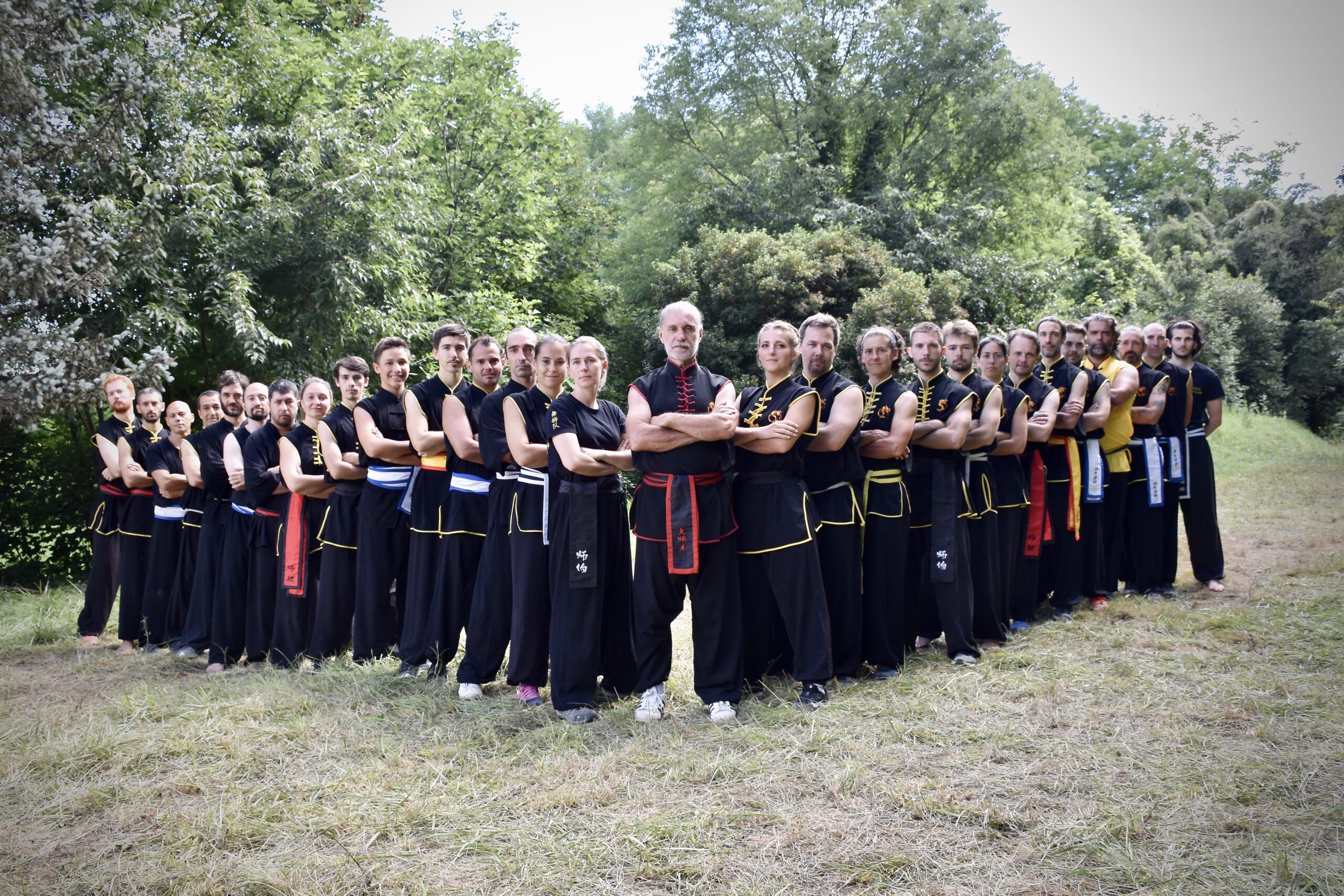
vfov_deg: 43.6
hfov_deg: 61.9
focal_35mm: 30
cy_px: 448
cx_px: 672
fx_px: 1120
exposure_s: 1/160
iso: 400
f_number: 6.3
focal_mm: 20
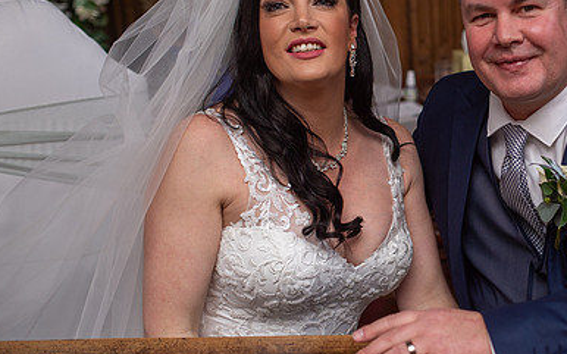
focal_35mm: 67
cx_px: 489
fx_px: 1035
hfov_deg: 29.6
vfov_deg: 19.4
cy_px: 175
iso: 160
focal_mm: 35
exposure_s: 1/160
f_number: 2.5
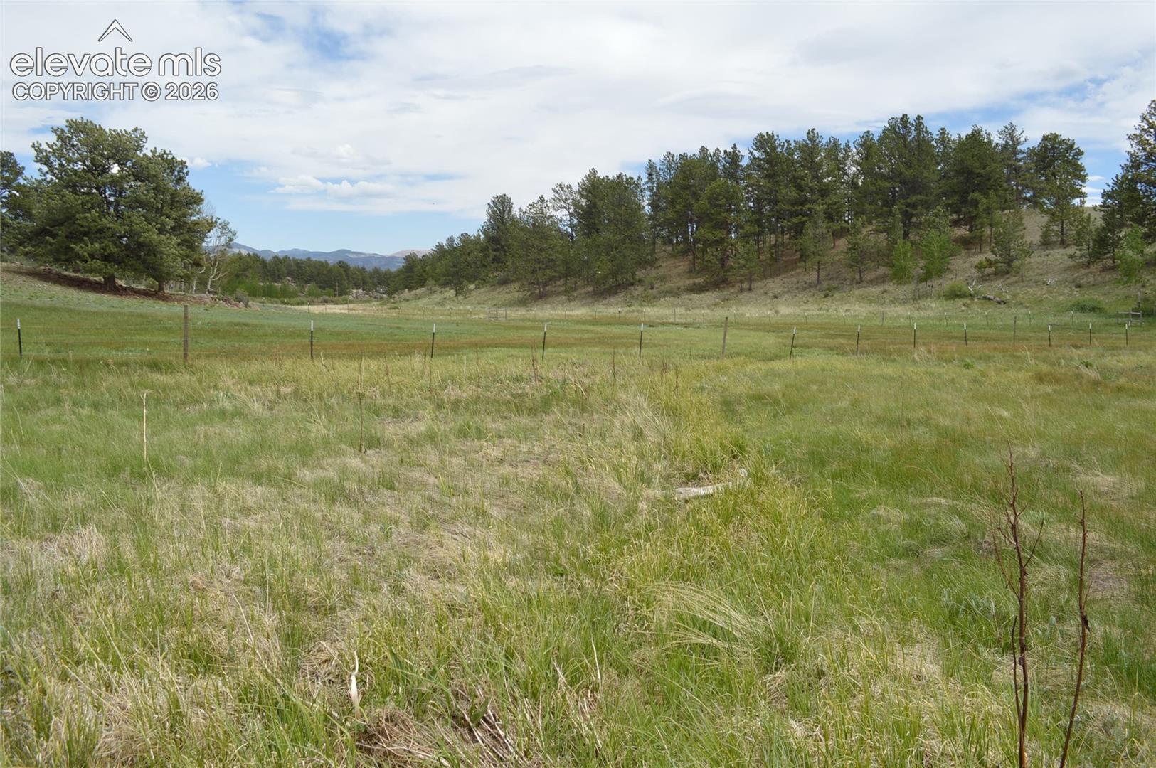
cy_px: 384
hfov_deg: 67.4
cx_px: 578
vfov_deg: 47.8
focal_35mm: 27
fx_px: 866
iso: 100
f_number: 7.1
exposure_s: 1/250
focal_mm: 18
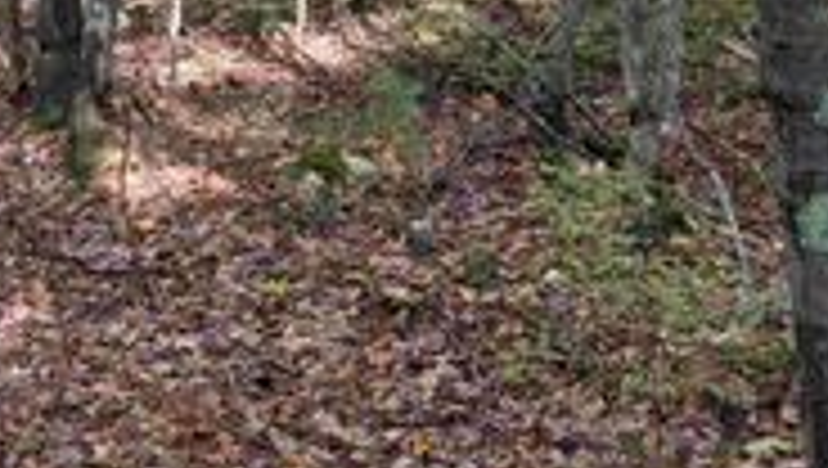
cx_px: 117
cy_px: -142
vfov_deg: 16.2
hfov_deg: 28.8
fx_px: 1561
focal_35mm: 71
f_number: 1.78
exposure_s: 1/183
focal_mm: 6.76
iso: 64
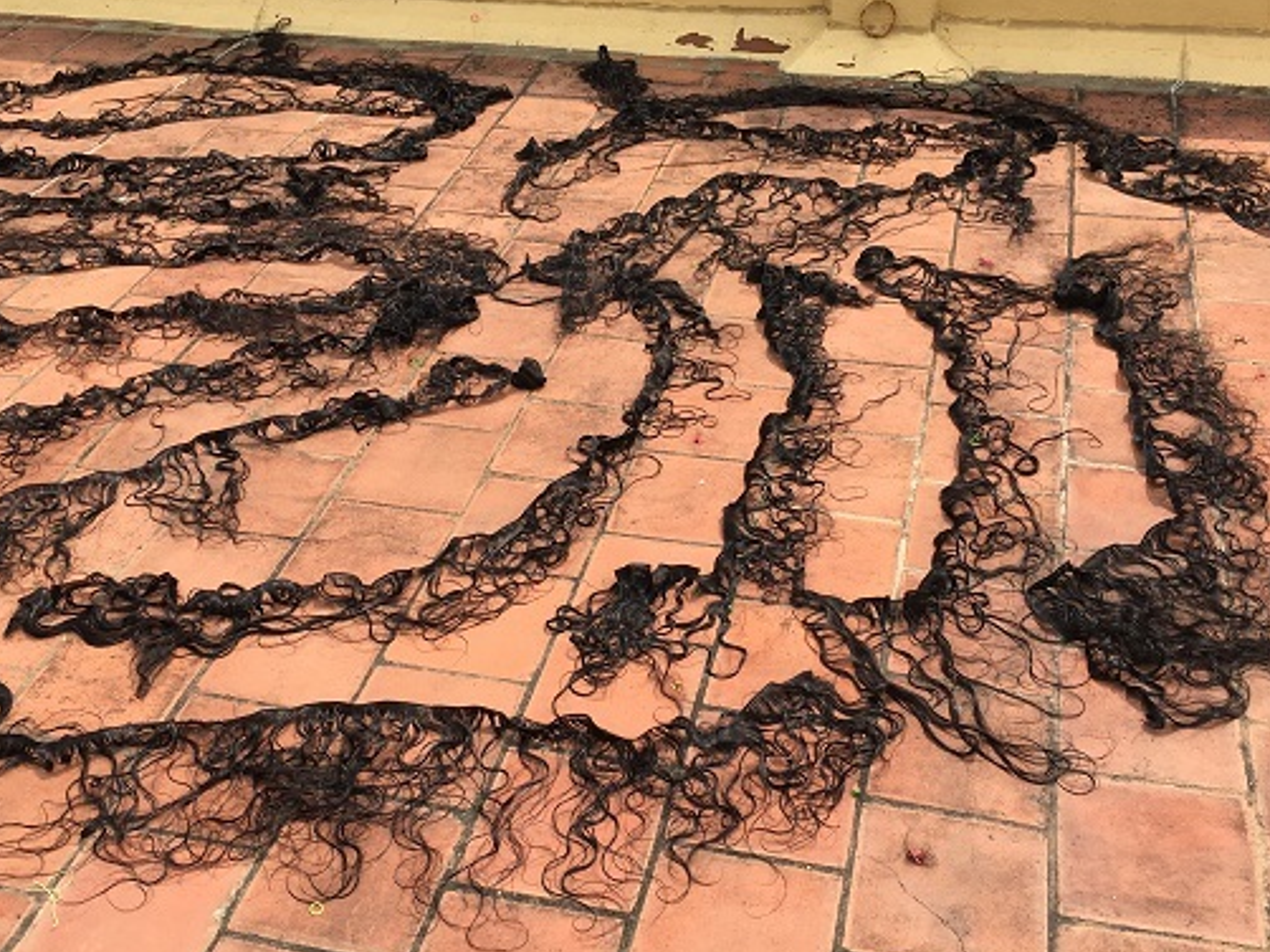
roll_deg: +1.1
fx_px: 1357
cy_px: 532
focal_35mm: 37
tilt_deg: -37.9
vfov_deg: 38.6
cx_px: 632
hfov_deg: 50.2
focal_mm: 4.15
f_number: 2.2
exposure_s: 1/739
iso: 25
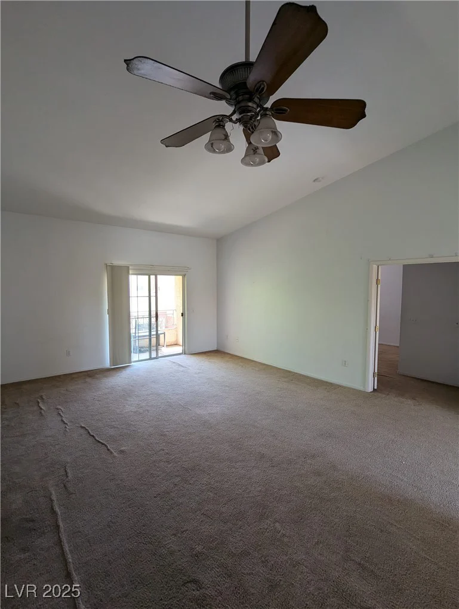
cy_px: 304
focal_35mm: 16
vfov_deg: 94.4
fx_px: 282
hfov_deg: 78.3
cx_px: 230
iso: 100
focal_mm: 2.35
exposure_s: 1/64
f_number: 2.2
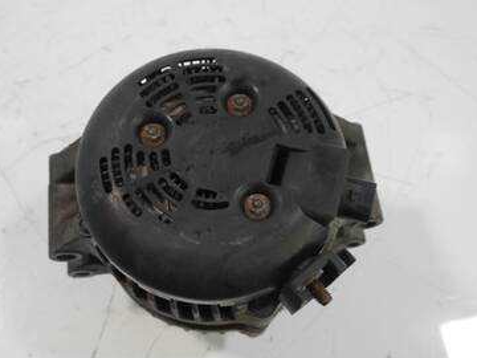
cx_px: 217
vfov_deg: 35.9
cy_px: 207
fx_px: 551
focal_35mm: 40
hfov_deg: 46.7
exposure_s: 1/60
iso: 500
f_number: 3.6
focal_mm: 15
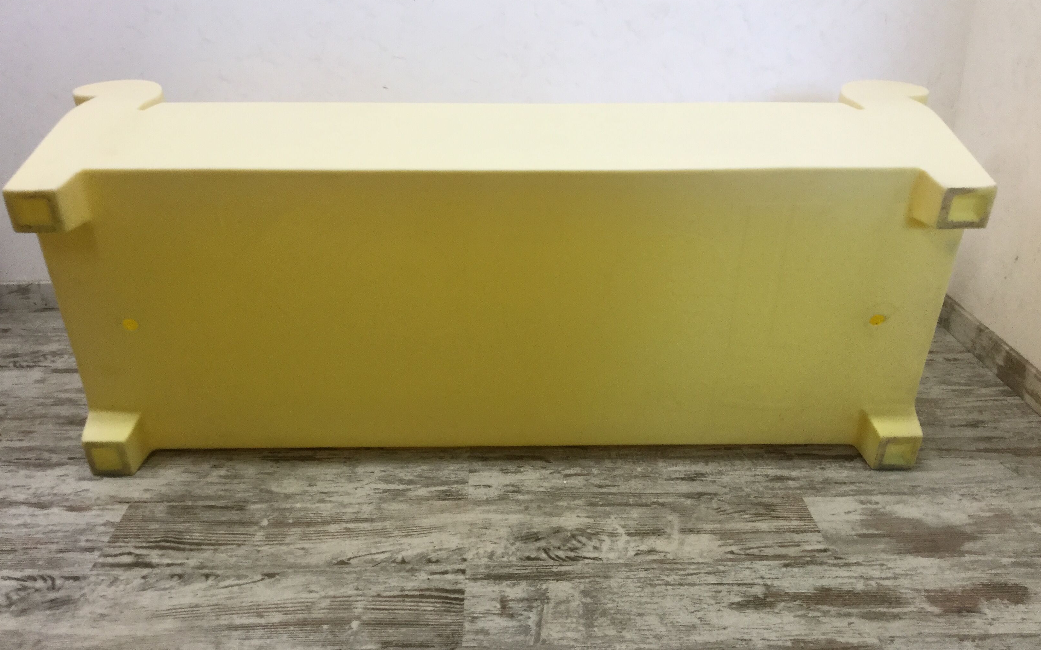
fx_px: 936
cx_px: 519
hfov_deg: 58.1
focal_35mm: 33
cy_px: 295
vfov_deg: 38.3
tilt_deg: -22.8
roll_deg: -0.2
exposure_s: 1/33
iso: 50
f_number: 2.4
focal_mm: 3.3
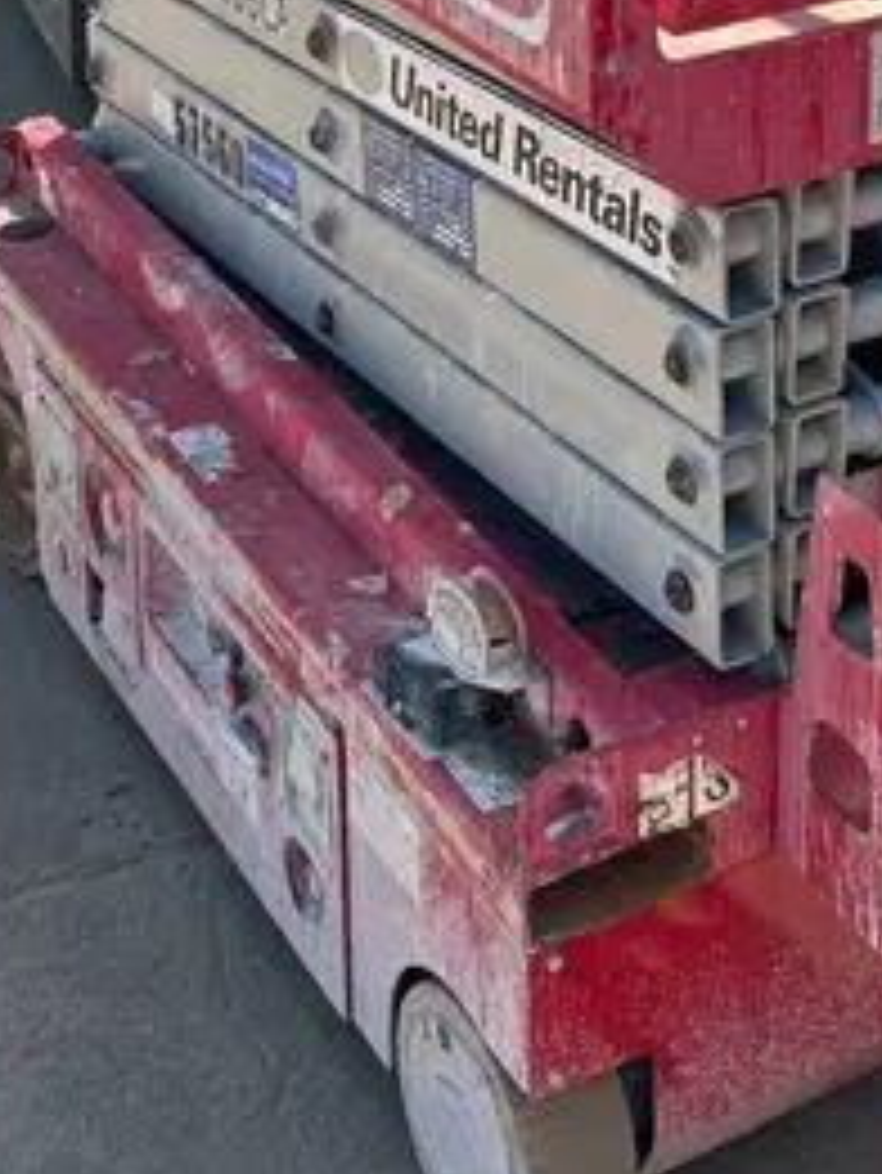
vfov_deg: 24.5
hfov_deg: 20.1
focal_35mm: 73
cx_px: 598
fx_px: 2478
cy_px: -187
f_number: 1.5
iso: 50
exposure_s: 1/2353
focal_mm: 5.7
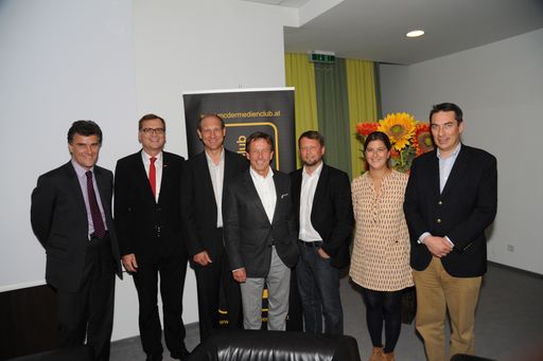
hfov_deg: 73.8
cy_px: 180
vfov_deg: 53.1
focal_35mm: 24
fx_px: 362
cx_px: 272
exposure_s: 1/60
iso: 800
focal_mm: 24
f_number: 5.6
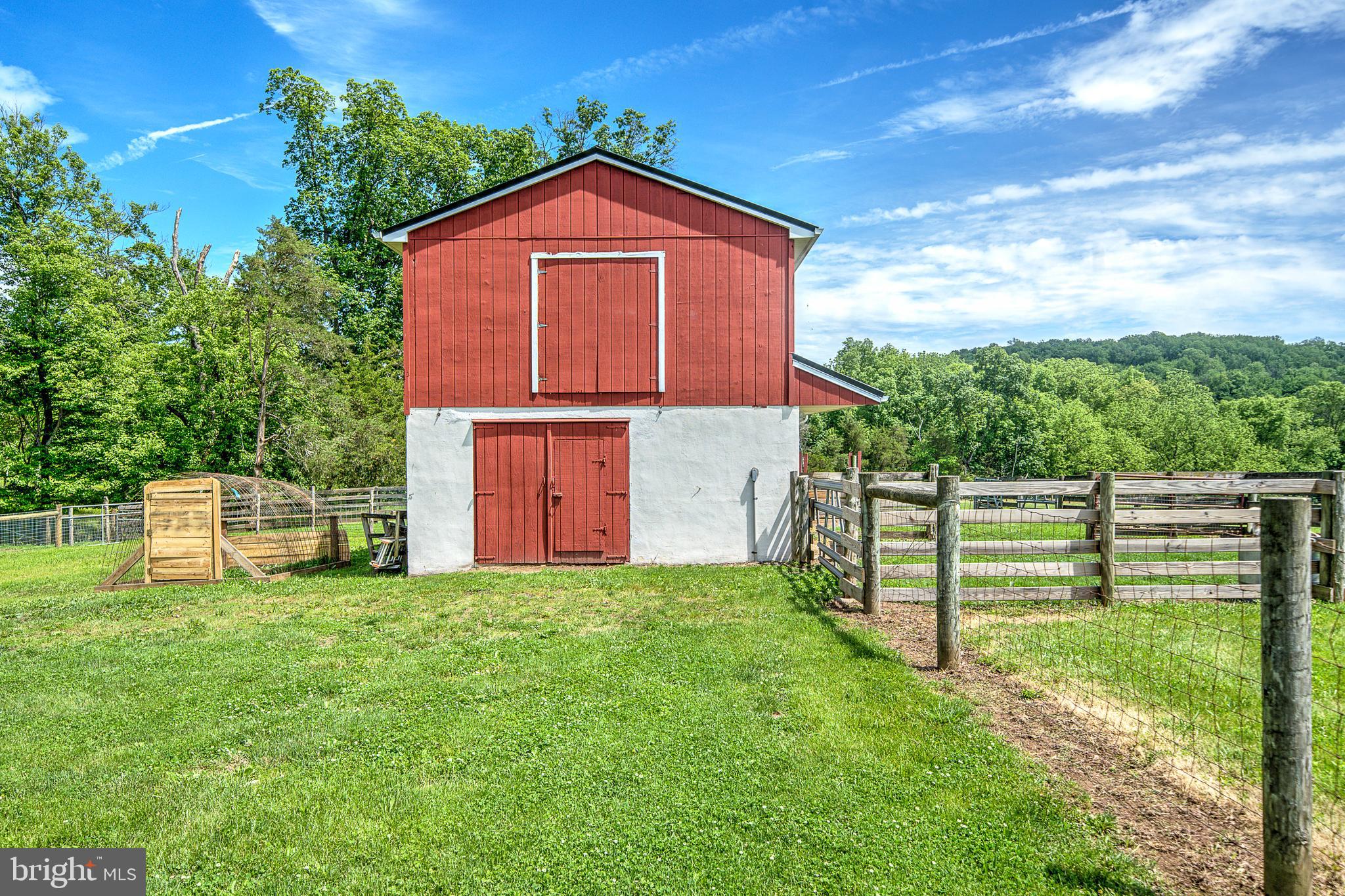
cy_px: 448
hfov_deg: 73.7
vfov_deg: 53.1
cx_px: 672
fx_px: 897
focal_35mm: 24
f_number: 8
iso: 100
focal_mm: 24
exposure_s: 1/200
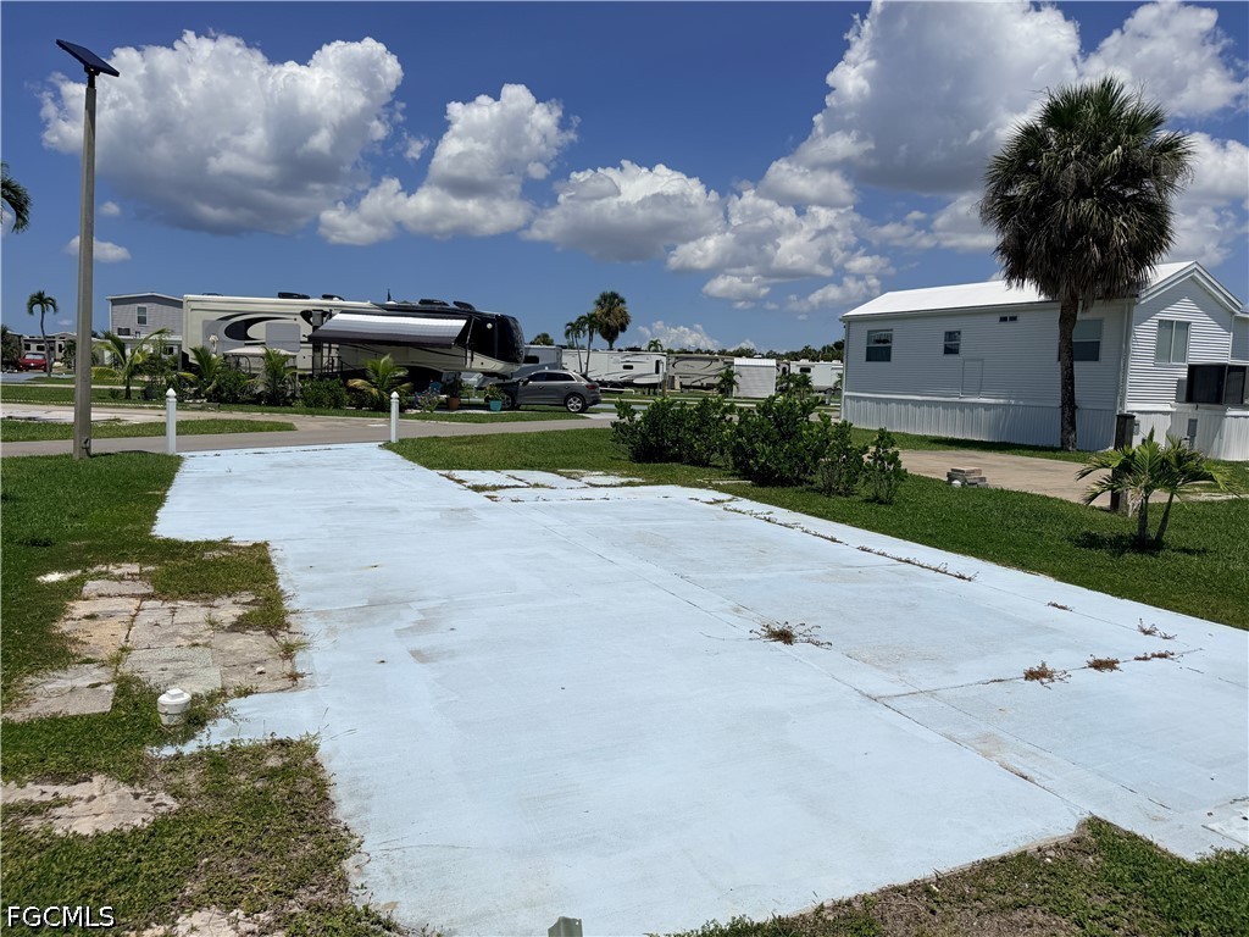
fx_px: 866
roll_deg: -1.3
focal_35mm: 24
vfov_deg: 56.8
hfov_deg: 71.6
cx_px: 624
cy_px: 468
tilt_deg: -3.8
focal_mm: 6.76
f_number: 1.78
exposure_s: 1/22727
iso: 100
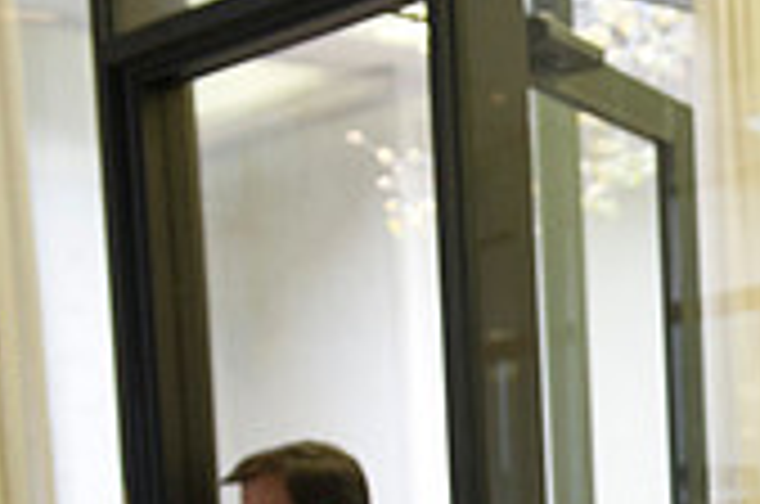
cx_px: 1039
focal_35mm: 117
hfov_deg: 16.4
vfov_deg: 11.0
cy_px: 855
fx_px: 2465
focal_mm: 34
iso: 2500
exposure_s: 1/80
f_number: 4
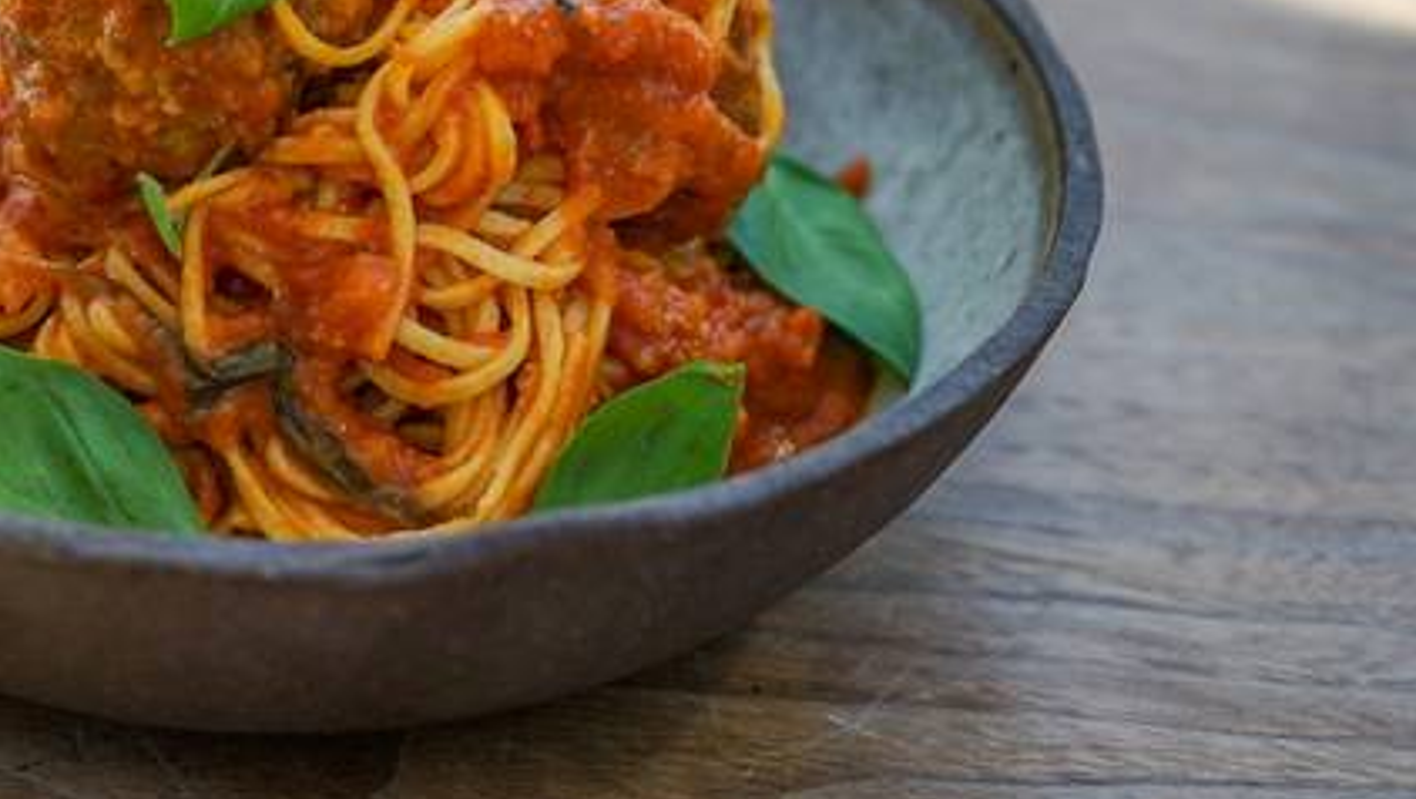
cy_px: 131
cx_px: 349
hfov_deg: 14.6
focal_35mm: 147
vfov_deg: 8.3
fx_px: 5523
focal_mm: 90
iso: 200
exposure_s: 1/100
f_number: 4
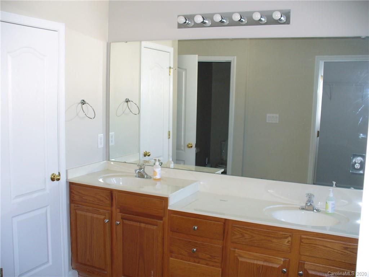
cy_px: 138
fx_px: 394
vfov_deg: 38.7
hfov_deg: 50.1
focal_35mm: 37
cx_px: 184
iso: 100
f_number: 2.8
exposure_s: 1/30
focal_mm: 6.1
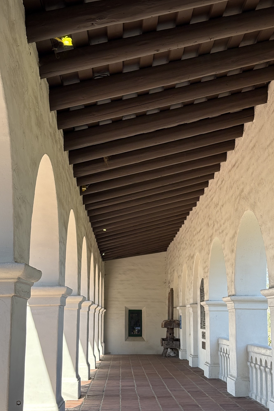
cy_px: 205
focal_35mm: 55
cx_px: 151
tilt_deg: +9.5
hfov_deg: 24.6
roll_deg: +0.5
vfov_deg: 36.2
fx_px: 628
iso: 40
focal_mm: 5.96
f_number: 1.6
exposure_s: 1/523
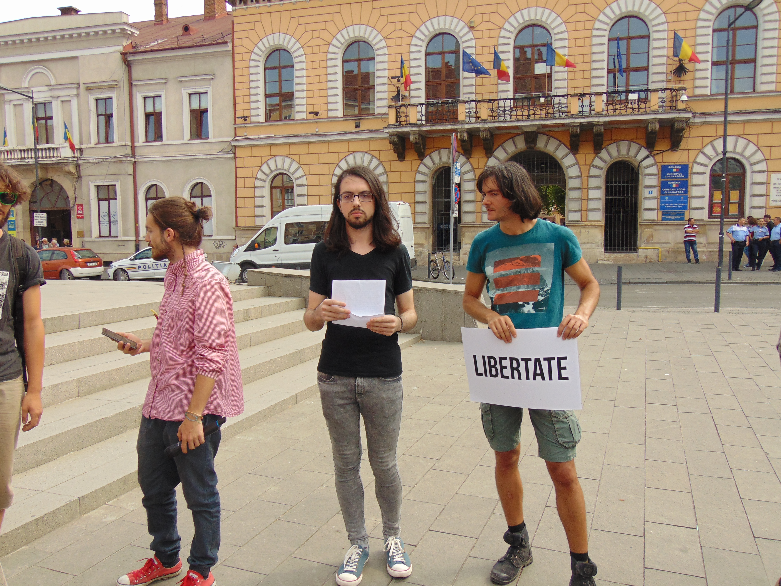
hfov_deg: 60.0
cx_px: 390
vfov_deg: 46.8
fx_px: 677
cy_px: 293
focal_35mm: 30
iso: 80
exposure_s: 1/500
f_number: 3.1
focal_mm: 5.4
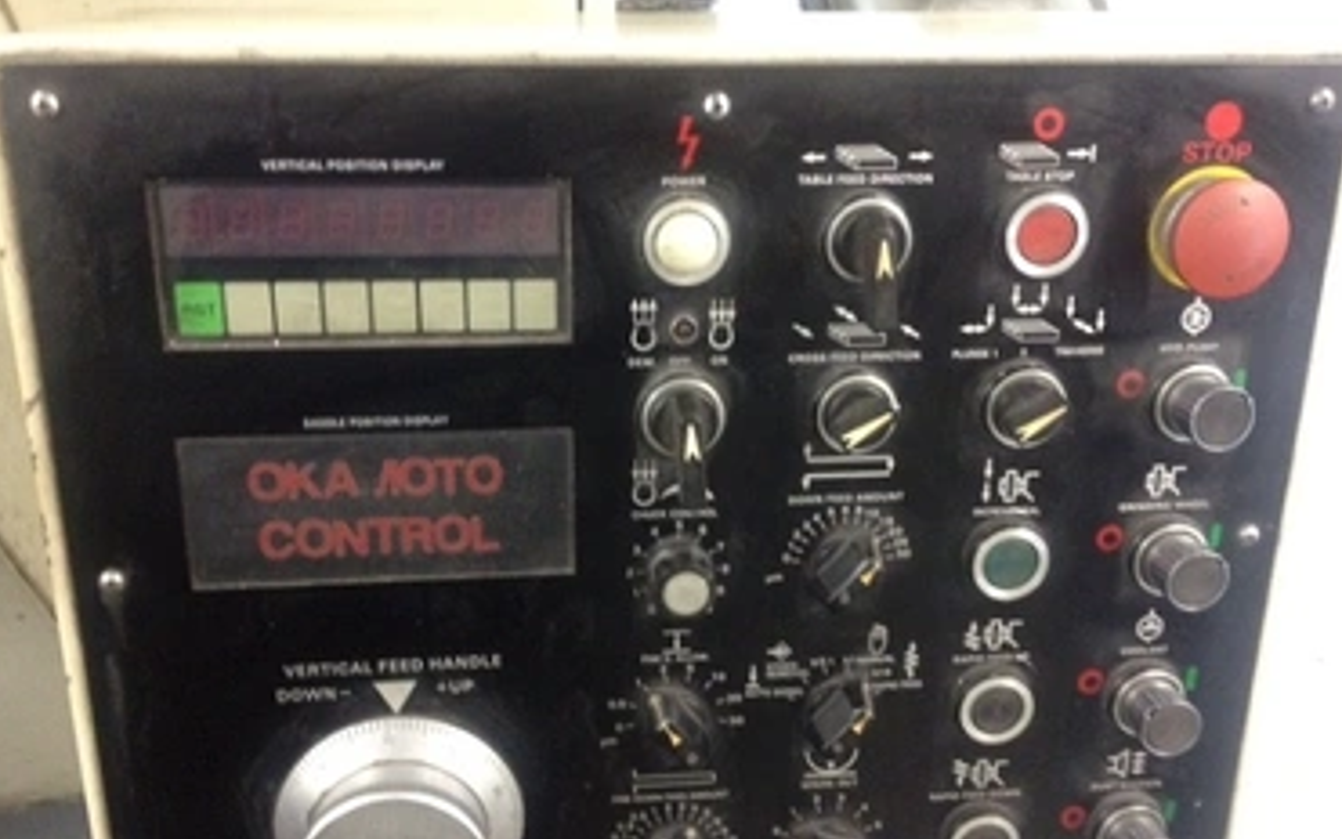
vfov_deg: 32.0
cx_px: 673
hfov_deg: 49.3
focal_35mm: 40
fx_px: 1463
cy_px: 438
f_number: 2.4
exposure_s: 1/17
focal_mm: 4.28
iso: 400
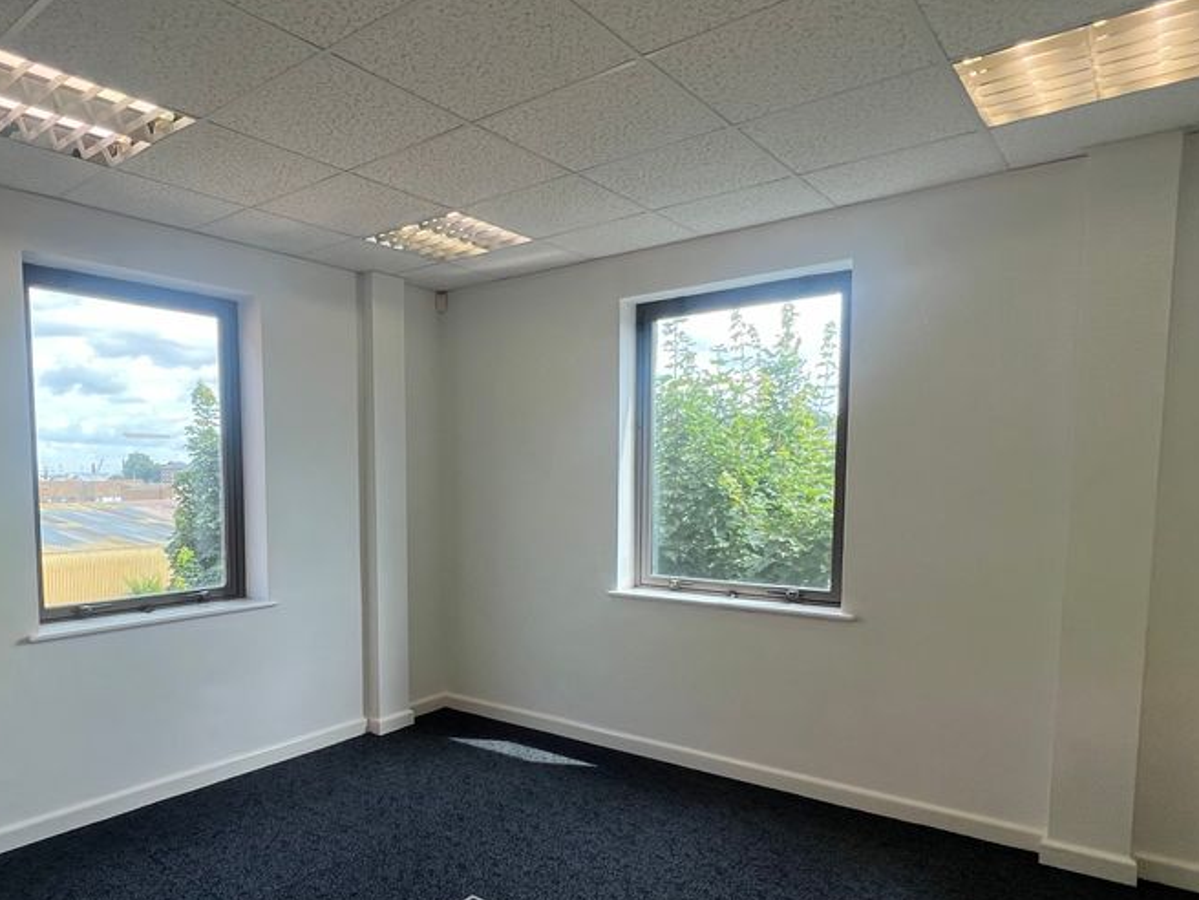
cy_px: 544
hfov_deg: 74.9
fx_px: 762
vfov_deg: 60.5
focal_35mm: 22
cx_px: 439
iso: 32
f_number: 1.8
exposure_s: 1/144
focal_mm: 1.57
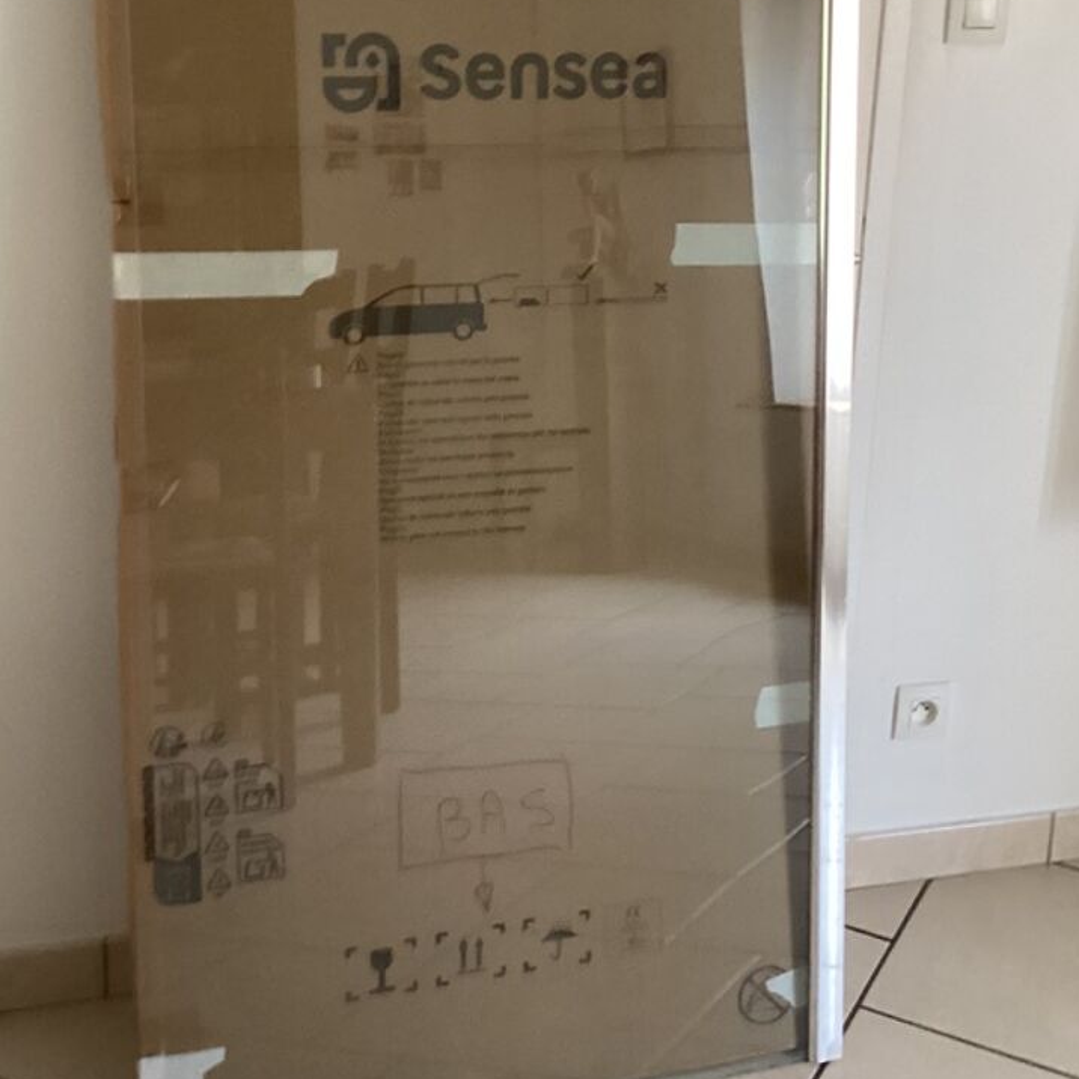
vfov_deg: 33.0
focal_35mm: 51
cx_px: 633
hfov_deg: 33.3
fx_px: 1799
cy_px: 331
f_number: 2.4
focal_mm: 3.3
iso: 320
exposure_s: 1/60
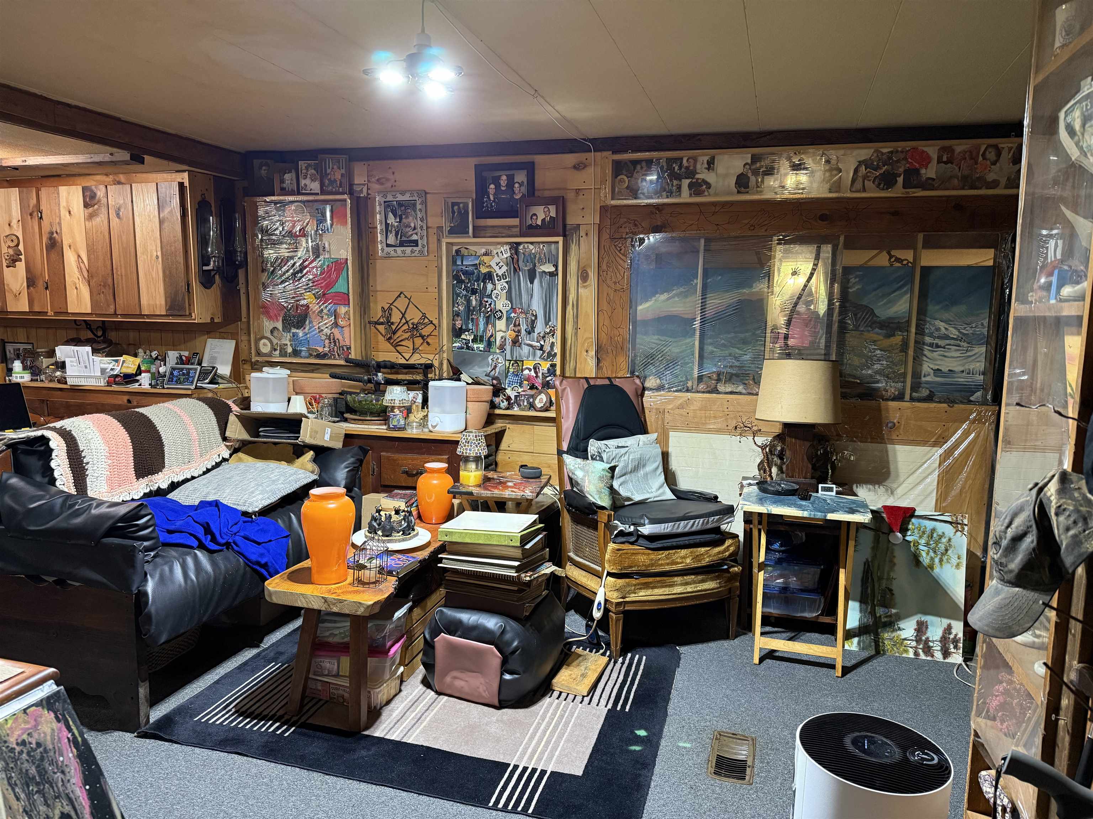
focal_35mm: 24
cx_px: 546
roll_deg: -0.6
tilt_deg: -6.9
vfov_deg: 56.8
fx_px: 758
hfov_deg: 71.6
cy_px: 410
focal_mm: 6.76
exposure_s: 1/60
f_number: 1.78
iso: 400
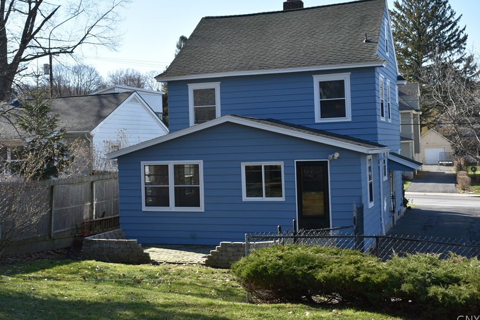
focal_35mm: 48
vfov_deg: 28.0
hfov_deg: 41.0
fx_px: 640
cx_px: 198
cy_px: 132
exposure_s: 1/200
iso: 100
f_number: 6.3
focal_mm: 26
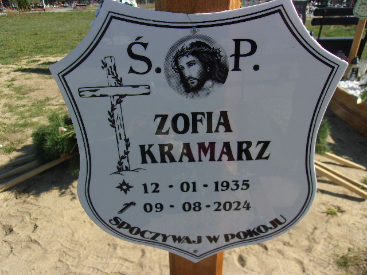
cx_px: 184
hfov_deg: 65.3
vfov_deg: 51.4
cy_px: 138
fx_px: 286
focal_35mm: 27
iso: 80
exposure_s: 1/100
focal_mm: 4.9
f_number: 10.4
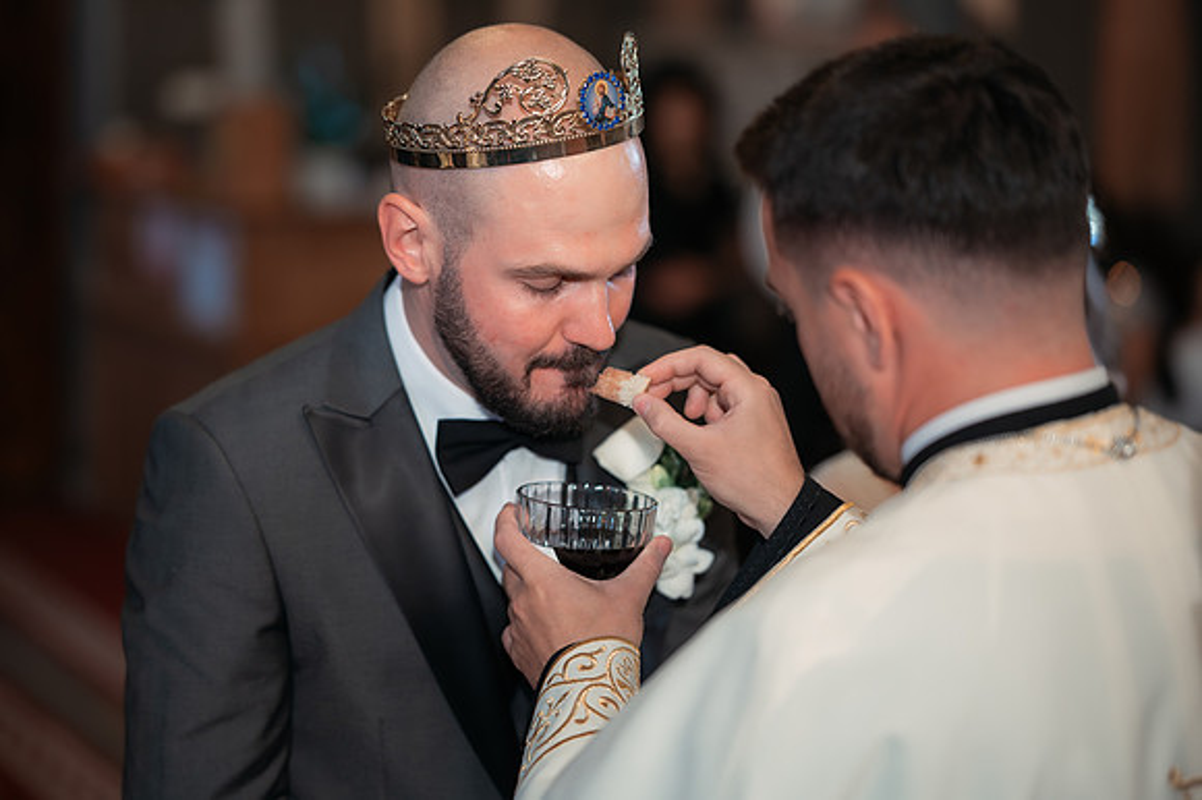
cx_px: 552
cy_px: 367
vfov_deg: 14.8
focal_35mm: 92
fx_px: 3069
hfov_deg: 22.2
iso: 1600
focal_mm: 85
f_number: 1.8
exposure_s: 1/200
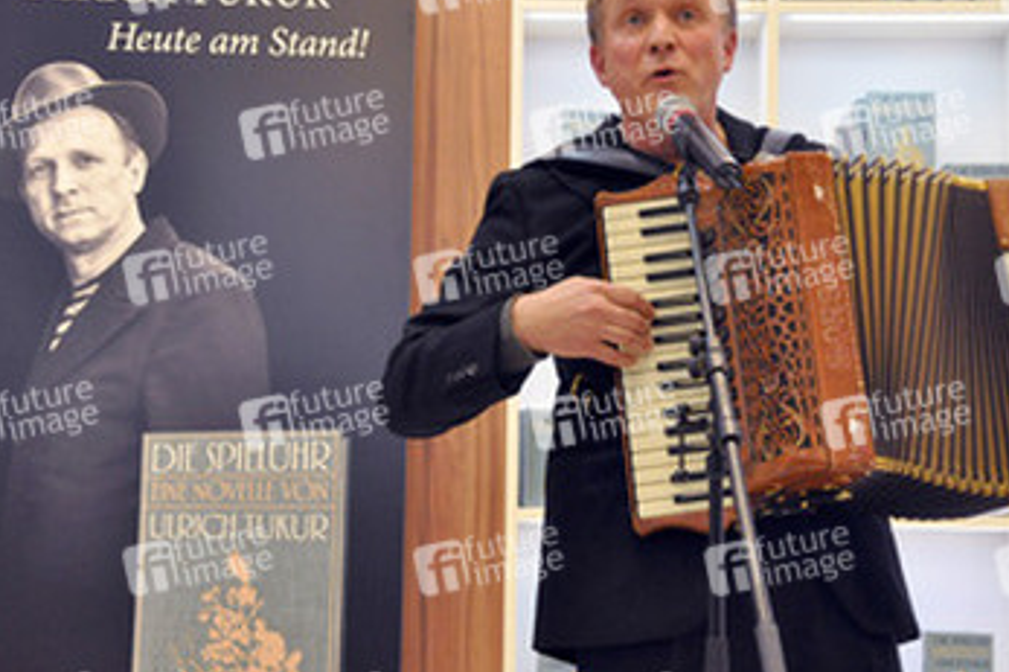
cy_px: 343
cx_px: 528
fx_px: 2073
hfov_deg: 27.4
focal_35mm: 74
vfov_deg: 18.4
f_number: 5
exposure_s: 1/100
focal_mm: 38
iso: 2000
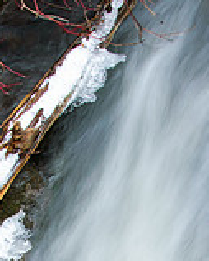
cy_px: 318
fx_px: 921
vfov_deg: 15.5
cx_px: 137
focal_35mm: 119
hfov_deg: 12.9
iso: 100
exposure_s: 1/2
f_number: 18
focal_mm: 18
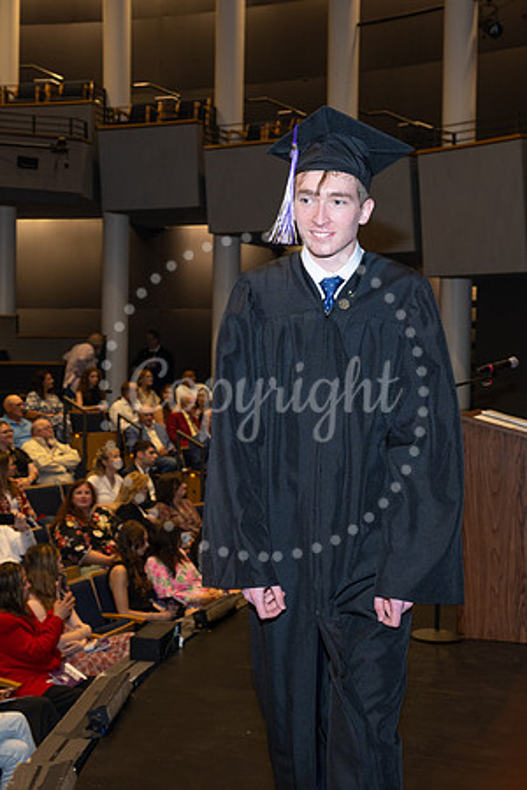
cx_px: 162
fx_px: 1219
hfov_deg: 24.2
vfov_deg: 35.9
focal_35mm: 56
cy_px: 395
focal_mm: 37
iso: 1000
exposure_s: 1/80
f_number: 5
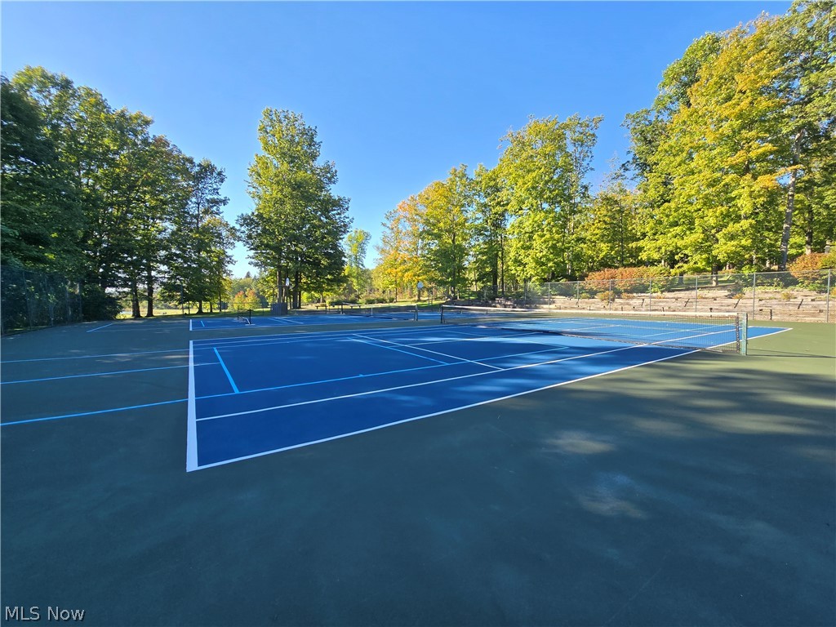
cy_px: 314
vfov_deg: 89.9
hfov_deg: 106.2
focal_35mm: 13
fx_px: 314
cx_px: 418
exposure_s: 1/591
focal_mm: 2.2
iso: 50
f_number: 2.2
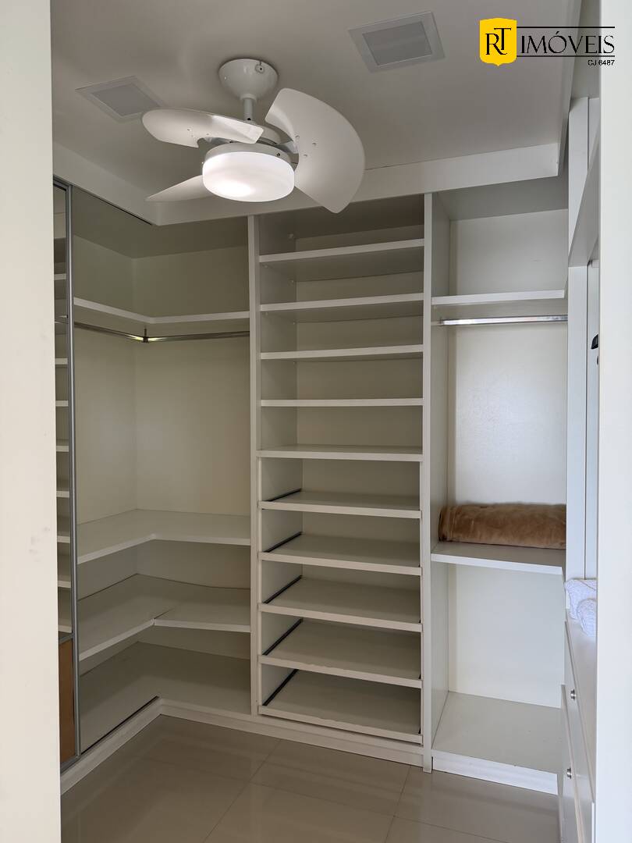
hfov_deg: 56.8
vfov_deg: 71.6
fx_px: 584
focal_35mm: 24
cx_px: 316
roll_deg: +0.4
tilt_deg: -1.4
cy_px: 422
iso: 160
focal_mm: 6.76
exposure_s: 1/120
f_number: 1.78
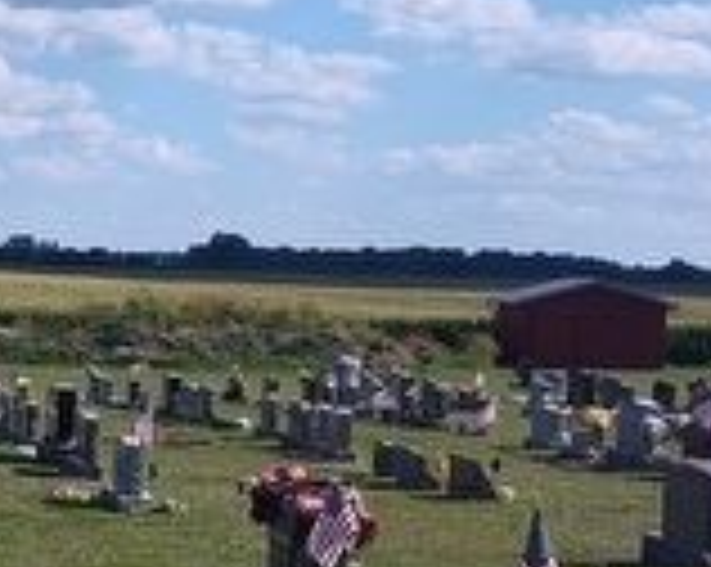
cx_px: -531
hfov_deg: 14.9
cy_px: 374
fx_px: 2396
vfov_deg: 13.5
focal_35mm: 114
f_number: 1.8
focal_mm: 5.56
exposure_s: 1/1854
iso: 100
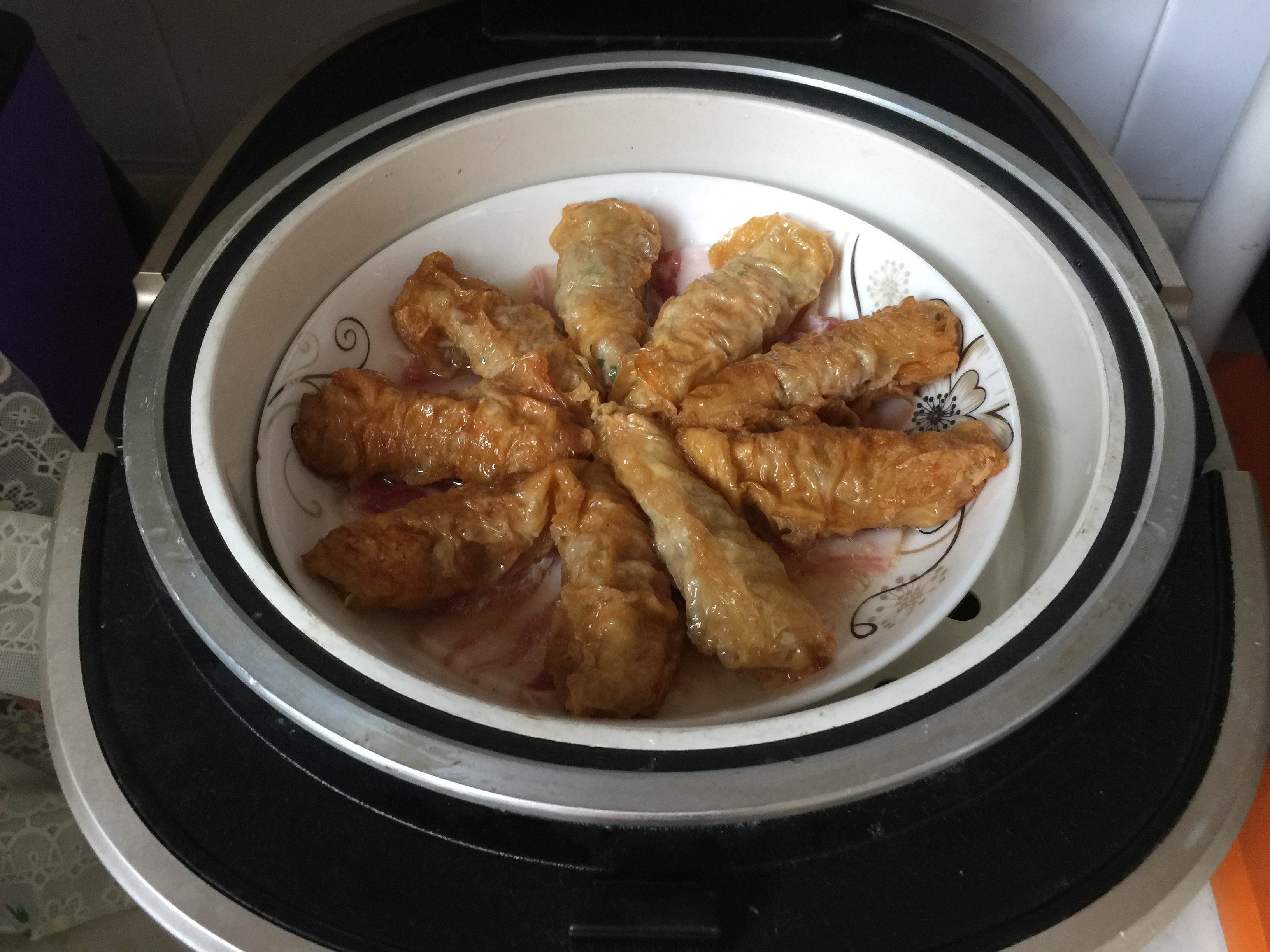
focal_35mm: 29
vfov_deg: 48.2
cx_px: 635
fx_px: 1064
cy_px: 476
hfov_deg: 61.7
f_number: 2.2
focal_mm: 4.15
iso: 80
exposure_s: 1/17
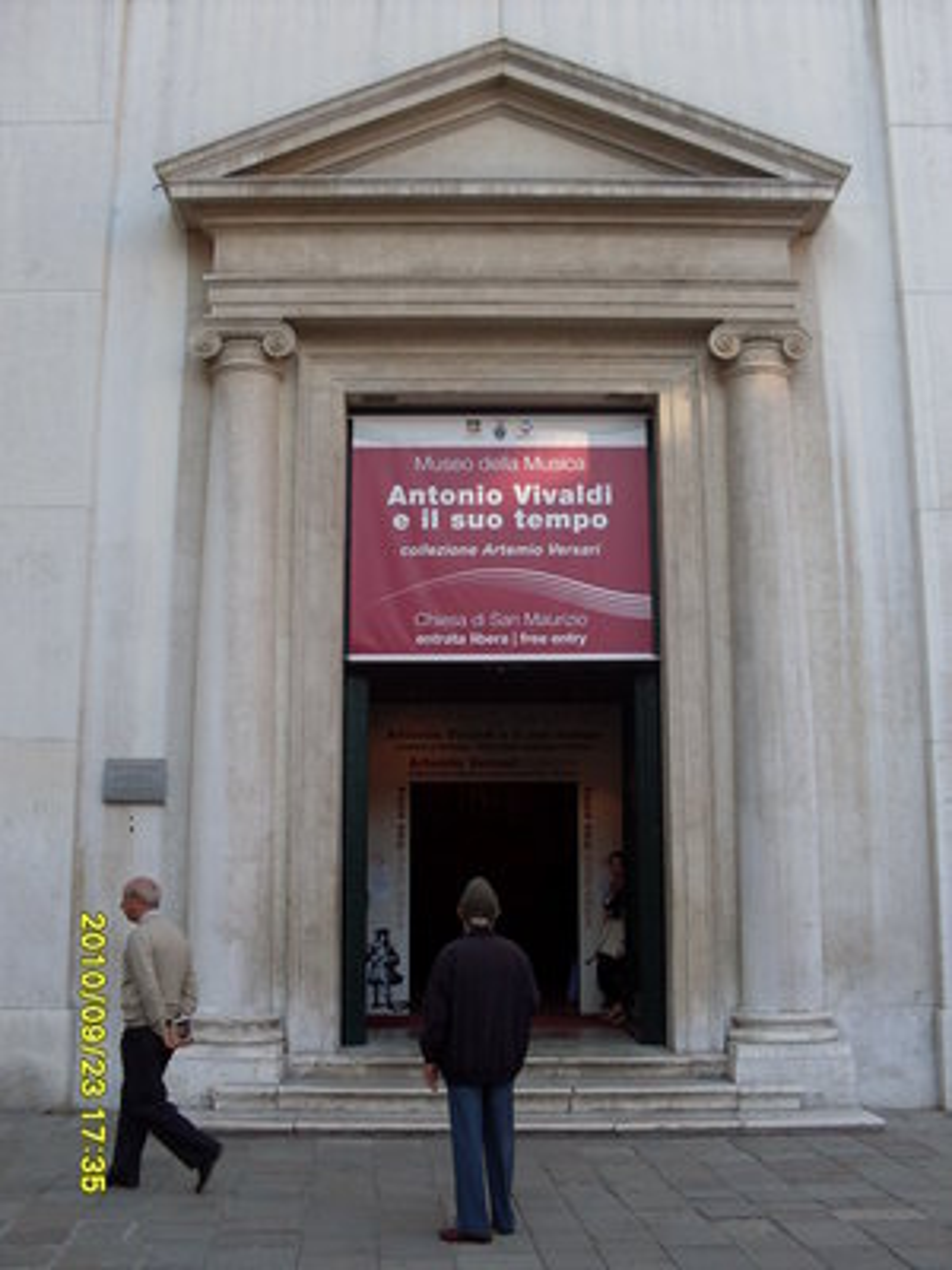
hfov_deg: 37.7
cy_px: 635
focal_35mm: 38
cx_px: 476
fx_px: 1393
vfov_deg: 49.0
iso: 80
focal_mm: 6.3
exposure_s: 1/250
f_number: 2.8
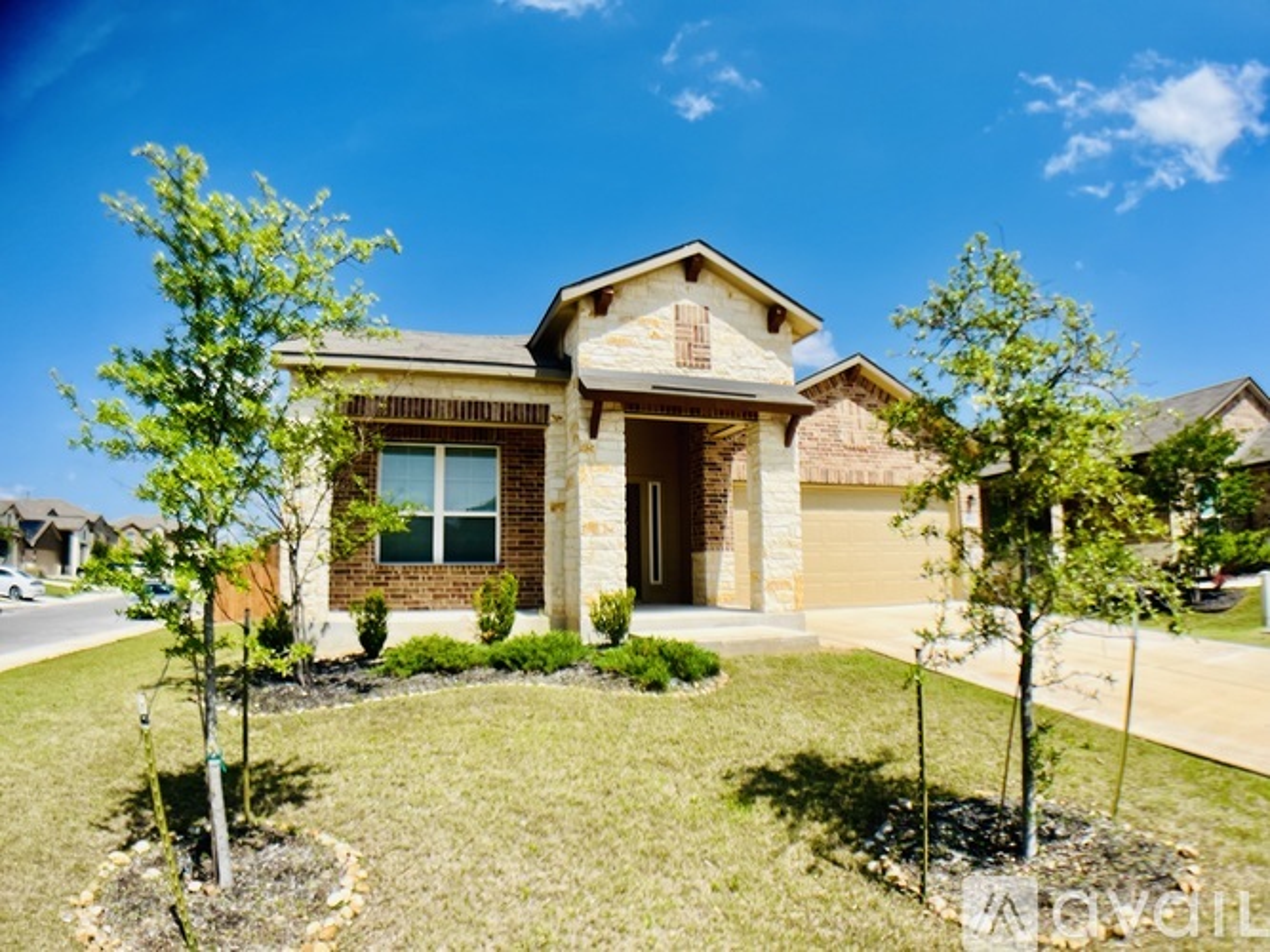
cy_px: 476
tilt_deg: +7.2
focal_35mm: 26
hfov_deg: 67.3
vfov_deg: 53.0
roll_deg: +0.7
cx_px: 635
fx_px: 954
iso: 50
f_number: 1.6
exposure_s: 1/4310
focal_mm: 5.1
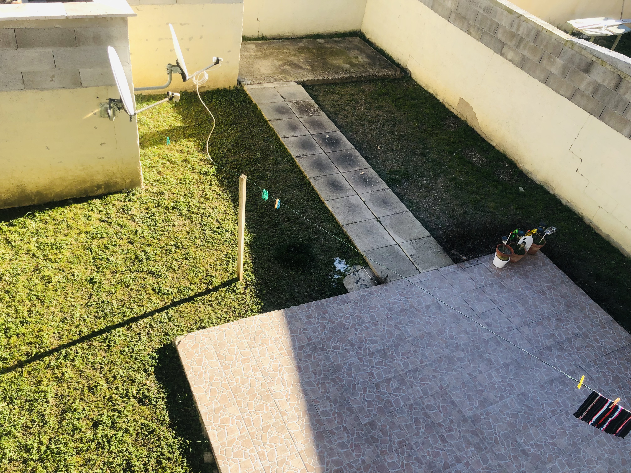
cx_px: 316
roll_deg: -10.6
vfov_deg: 49.7
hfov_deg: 63.4
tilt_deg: -43.0
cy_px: 236
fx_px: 510
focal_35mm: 28
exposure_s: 1/457
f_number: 1.8
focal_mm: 4
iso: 20
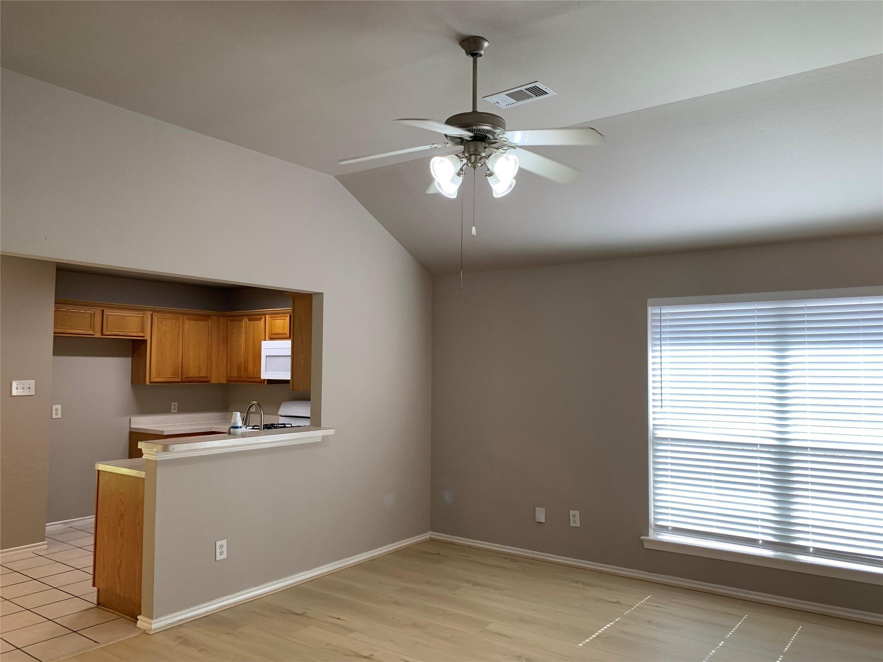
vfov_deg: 53.1
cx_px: 442
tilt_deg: +3.1
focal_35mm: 26
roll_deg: -0.1
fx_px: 663
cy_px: 331
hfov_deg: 67.3
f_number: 1.8
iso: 64
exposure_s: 1/120
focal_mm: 4.25
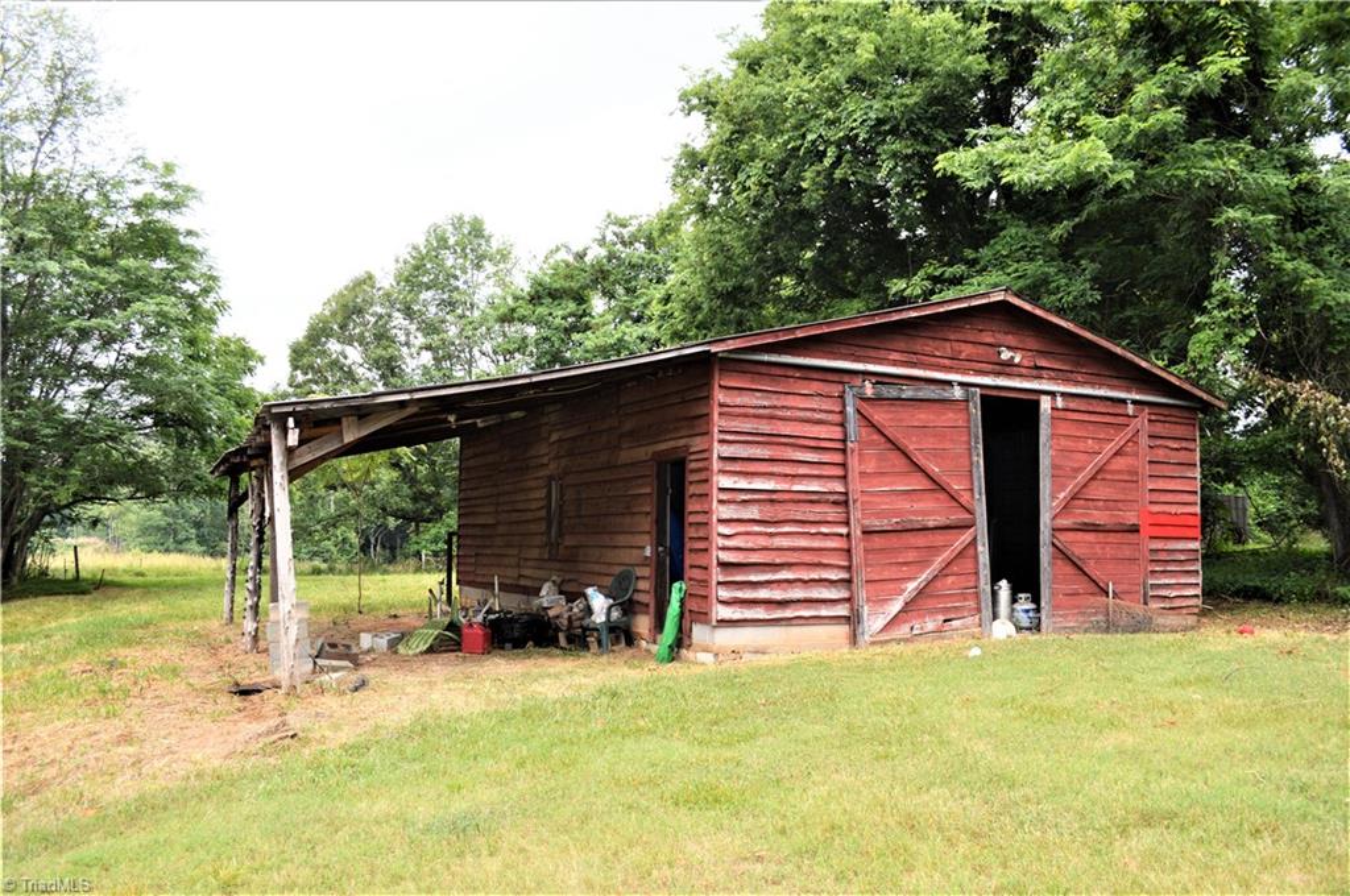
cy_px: 448
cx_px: 675
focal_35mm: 27
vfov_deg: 47.8
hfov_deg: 67.4
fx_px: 1011
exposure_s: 1/200
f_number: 4
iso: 100
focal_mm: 18
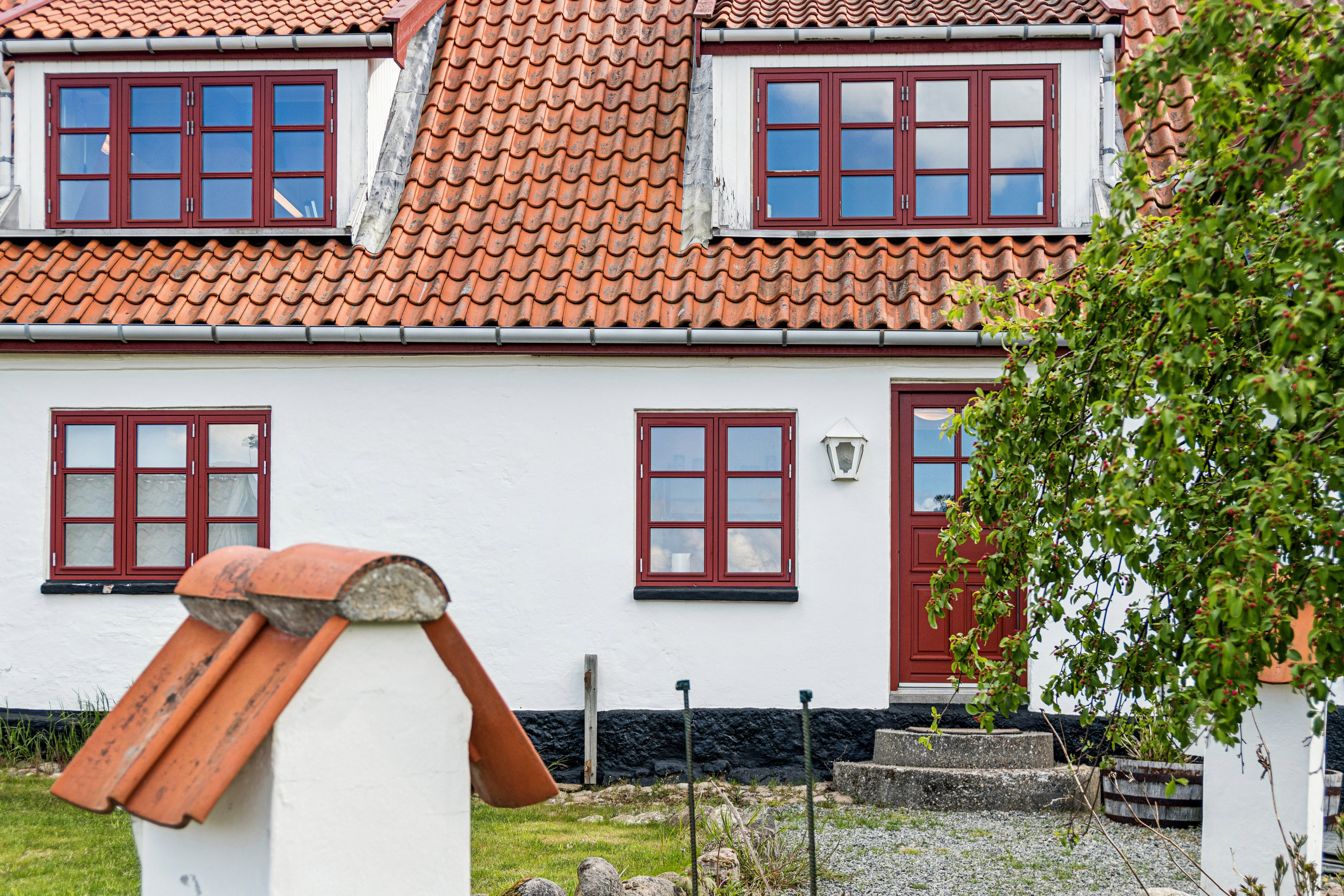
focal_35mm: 51
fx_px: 1904
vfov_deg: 26.5
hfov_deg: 38.9
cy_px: 448
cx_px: 672
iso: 200
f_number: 4
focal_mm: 34
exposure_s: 1/500
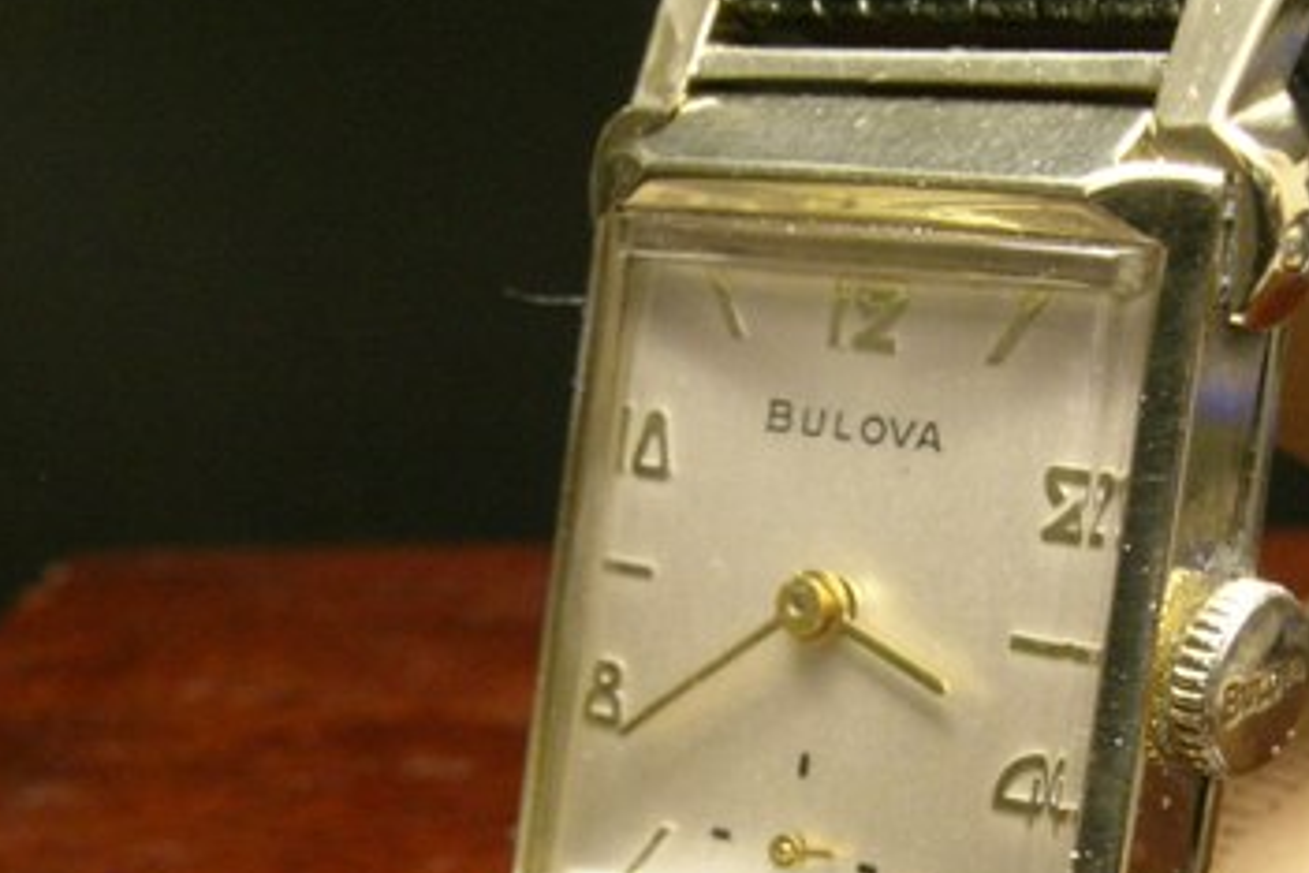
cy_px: 690
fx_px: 2691
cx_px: 761
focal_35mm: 74
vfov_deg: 18.3
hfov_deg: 27.3
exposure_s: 1/1.3
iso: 200
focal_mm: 8
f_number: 6.2
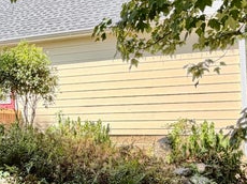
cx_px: 5
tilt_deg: +3.4
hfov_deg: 33.9
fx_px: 371
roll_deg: +0.7
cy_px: 112
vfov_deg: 27.9
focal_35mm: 52
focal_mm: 2.22
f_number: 2.2
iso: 50
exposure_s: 1/321
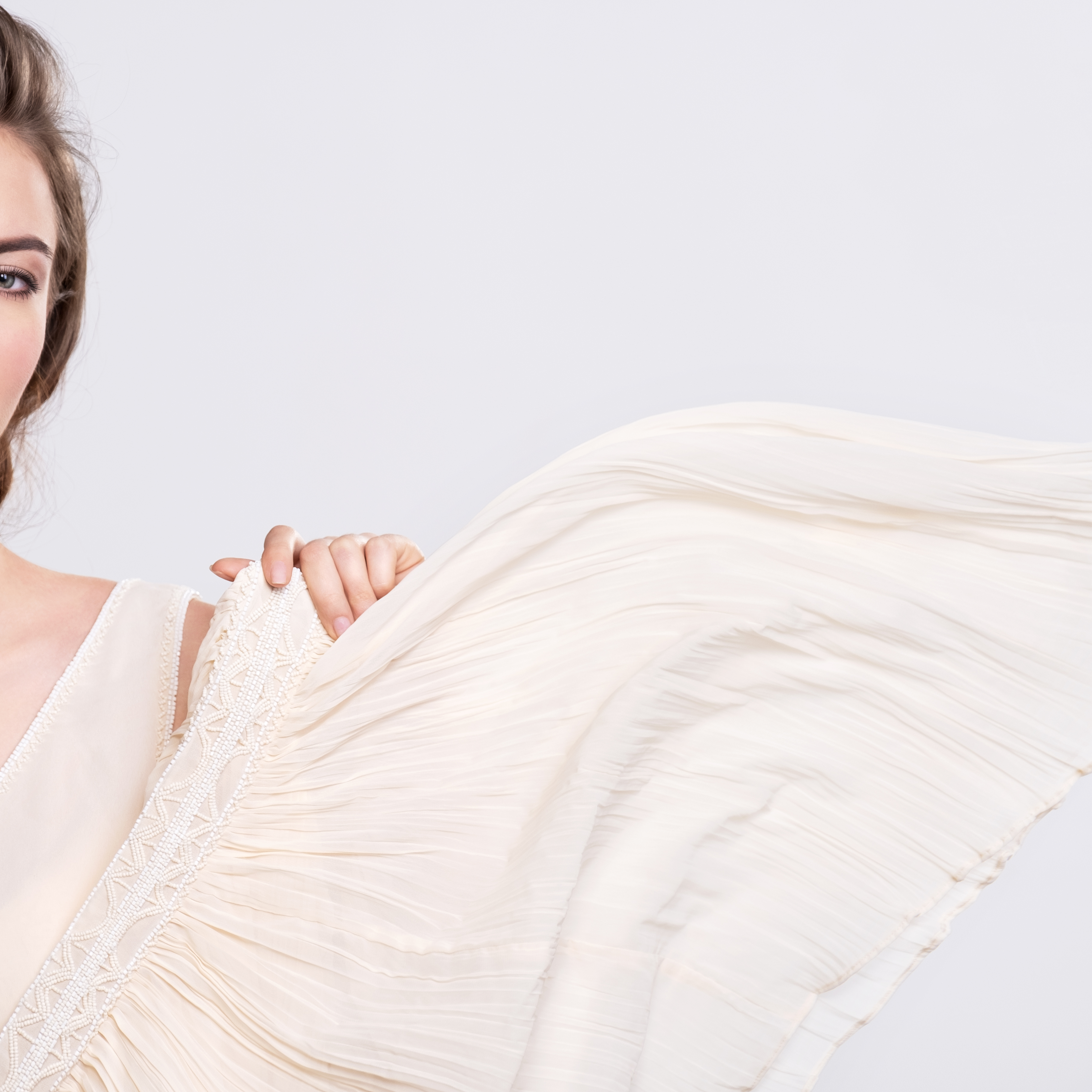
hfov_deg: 14.4
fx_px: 4319
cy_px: 560
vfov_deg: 14.4
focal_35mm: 121
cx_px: 296
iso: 160
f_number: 3.6
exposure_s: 1/250
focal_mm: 55
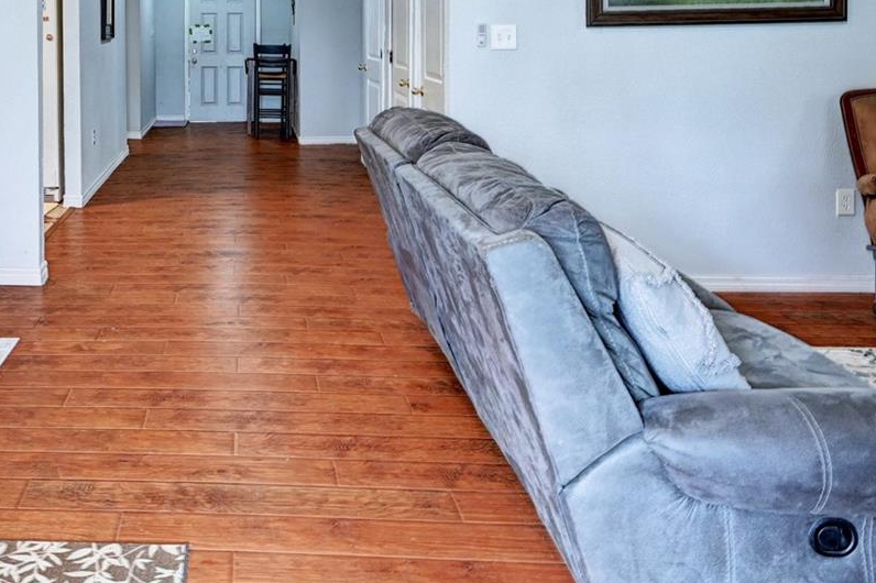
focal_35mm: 36
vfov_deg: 34.3
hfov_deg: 49.7
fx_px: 876
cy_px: 35
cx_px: 164
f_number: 8
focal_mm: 14
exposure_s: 1/6
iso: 400
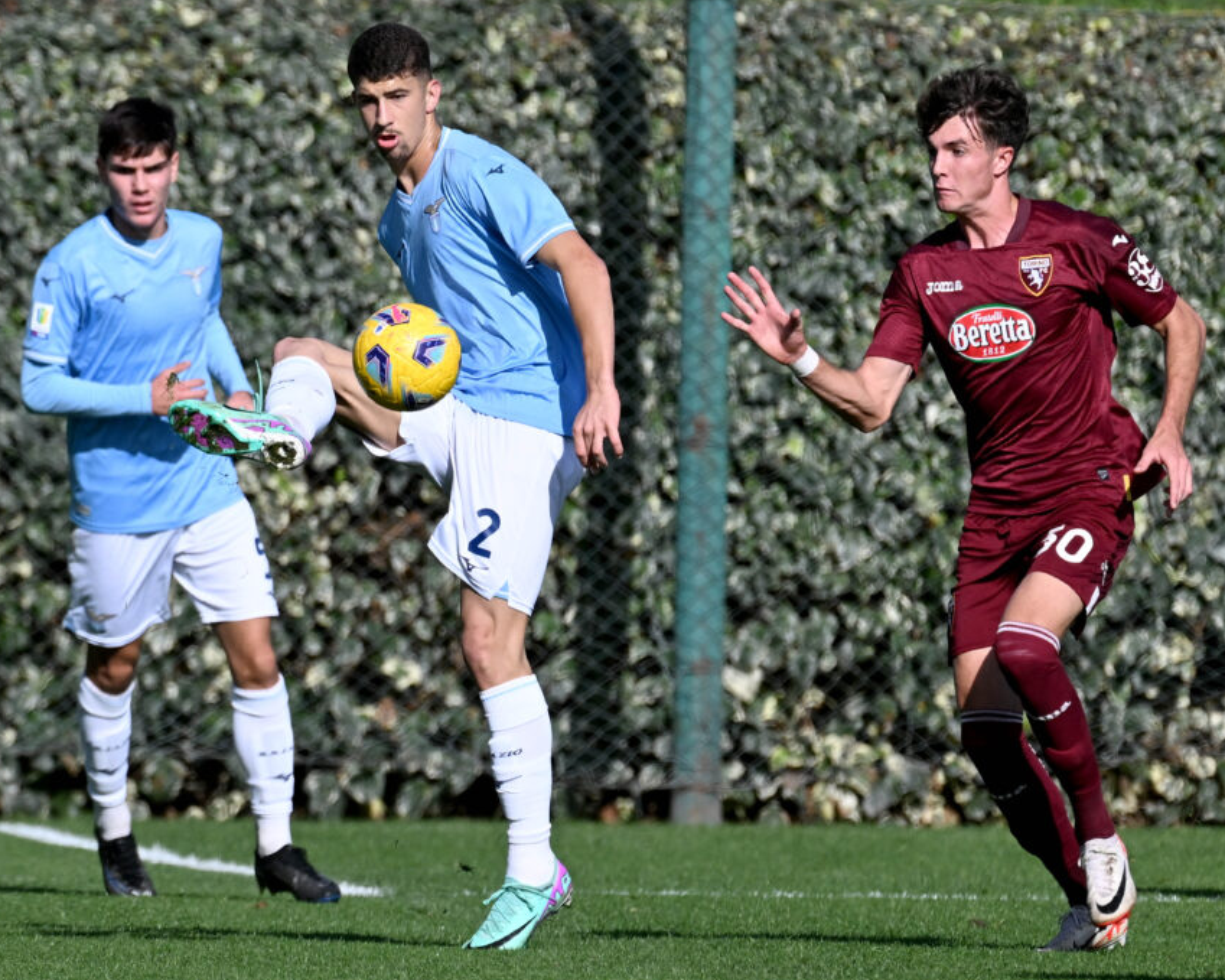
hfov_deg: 2.9
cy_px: 489
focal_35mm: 679
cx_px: 502
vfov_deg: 2.3
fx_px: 24614
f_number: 5.6
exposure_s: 1/2000
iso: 320
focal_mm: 400
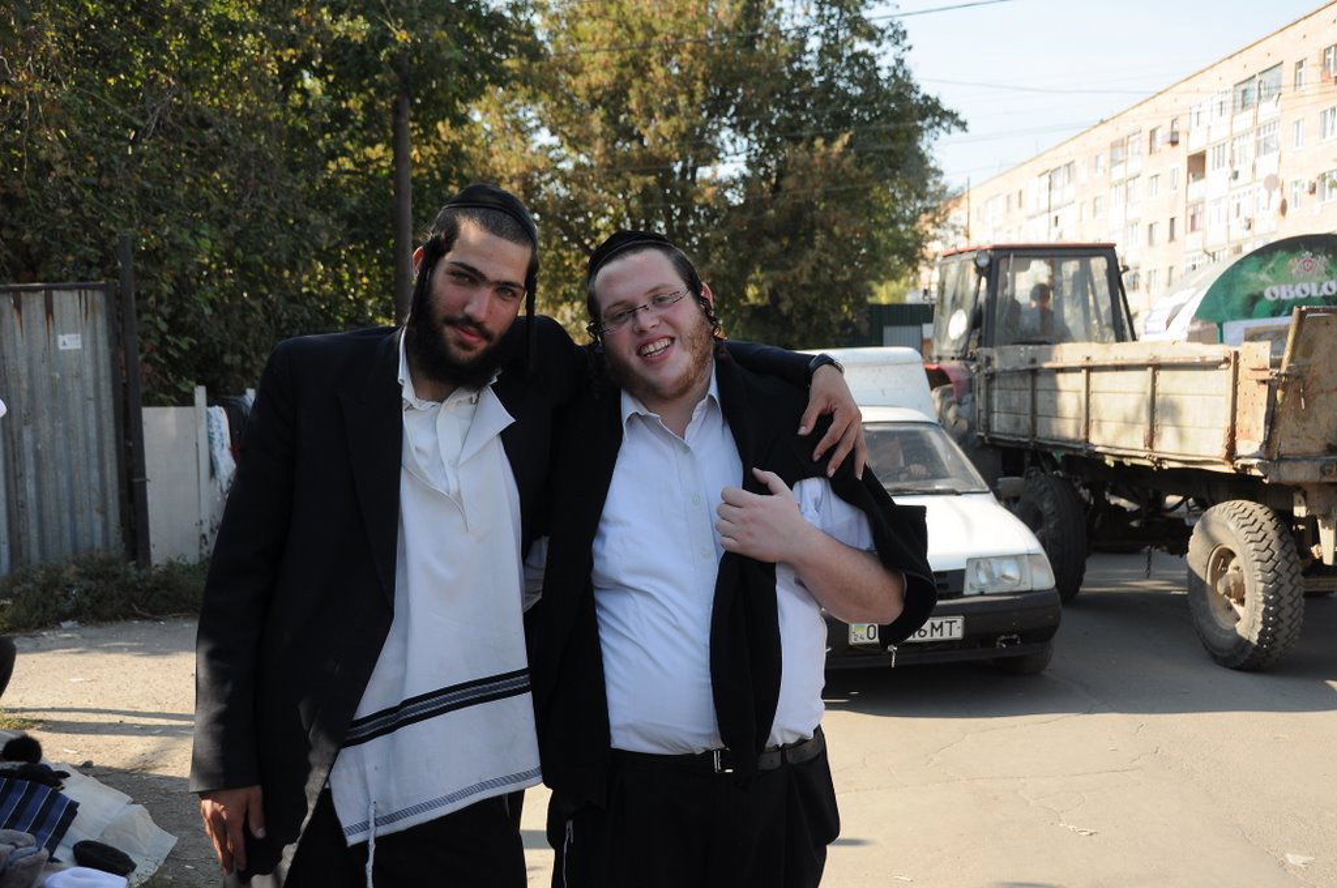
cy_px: 444
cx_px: 668
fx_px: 1613
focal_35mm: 44
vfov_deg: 30.8
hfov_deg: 45.0
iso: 250
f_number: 5.6
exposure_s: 1/500
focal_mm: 29
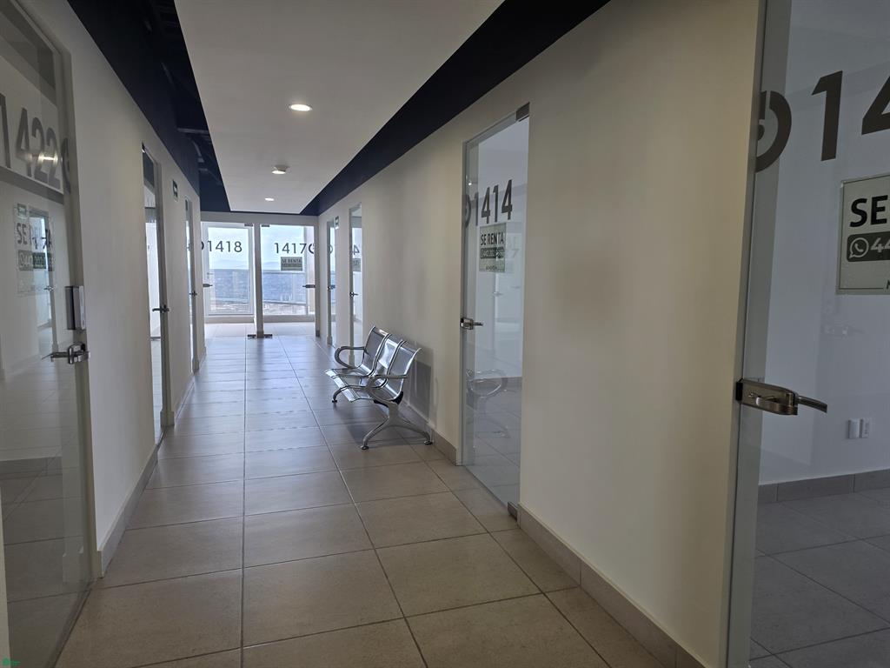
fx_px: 591
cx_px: 445
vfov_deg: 58.9
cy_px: 334
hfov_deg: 73.9
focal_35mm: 23
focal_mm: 6.25
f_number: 1.7
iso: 160
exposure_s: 1/120
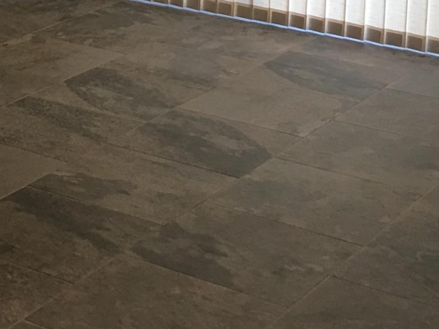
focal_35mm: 107
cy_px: -119
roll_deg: +0.8
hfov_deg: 17.3
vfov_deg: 13.3
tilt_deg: -6.7
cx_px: -123
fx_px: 1357
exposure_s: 1/15
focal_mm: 4.15
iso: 32
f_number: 2.2
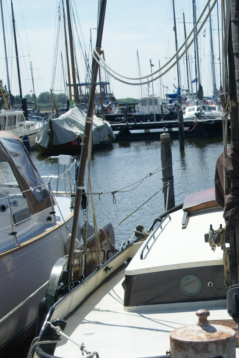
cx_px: 194
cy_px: 264
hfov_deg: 18.3
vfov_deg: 27.0
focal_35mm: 74
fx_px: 736
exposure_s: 1/320
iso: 100
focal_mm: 28
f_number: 7.1
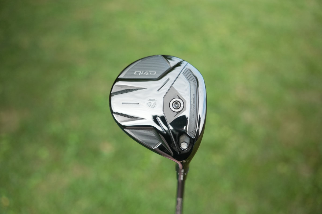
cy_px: 107
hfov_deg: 59.0
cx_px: 161
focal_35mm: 32
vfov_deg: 41.4
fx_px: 284
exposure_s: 1/50
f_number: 1.8
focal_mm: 21.2
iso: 800
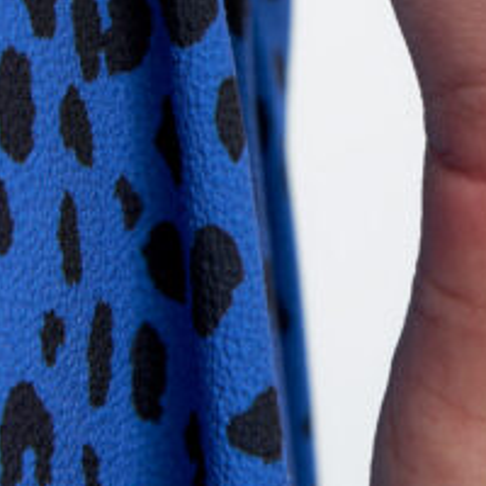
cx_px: 433
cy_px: -153
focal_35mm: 149
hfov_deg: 11.7
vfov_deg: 11.4
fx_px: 2367
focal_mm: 39
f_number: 8
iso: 100
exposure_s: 1/160
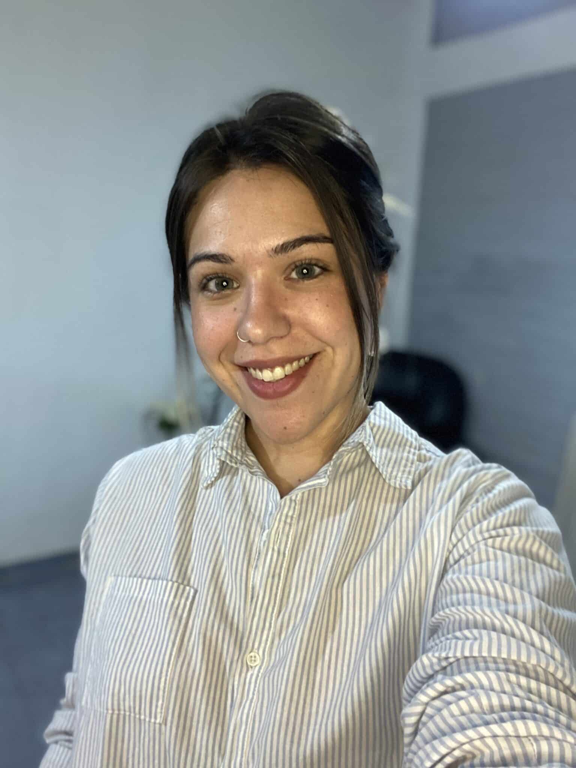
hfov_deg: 46.8
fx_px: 666
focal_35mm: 30
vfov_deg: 60.0
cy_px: 384
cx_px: 288
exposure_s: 1/25
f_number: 2.2
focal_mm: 2.71
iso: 320
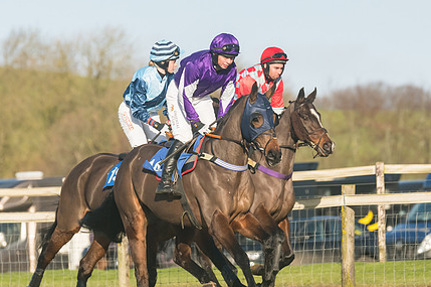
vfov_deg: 2.8
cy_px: 145
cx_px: 226
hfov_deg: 4.2
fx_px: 5824
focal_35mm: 487
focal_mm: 240
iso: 400
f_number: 5
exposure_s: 1/5000
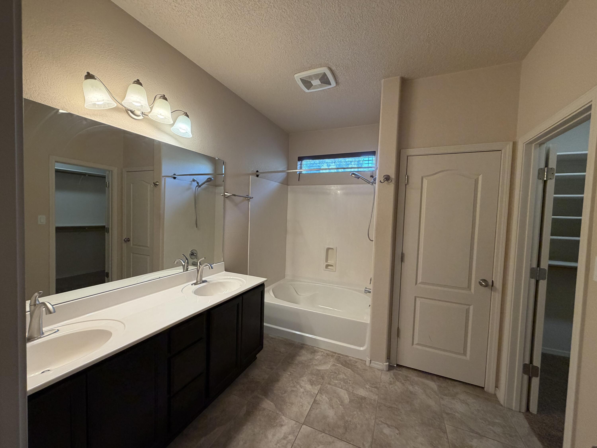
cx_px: 298
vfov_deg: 85.7
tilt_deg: -3.1
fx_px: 241
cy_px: 224
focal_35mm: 14
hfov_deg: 102.1
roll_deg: -1.4
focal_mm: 2.22
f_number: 2.2
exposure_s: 1/60
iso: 200
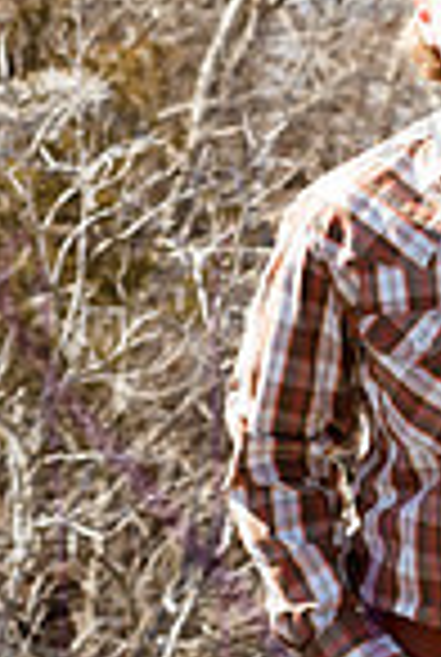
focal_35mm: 323
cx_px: 544
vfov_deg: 6.4
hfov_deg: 4.3
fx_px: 5907
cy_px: 279
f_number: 11
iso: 800
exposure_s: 1/320
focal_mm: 105
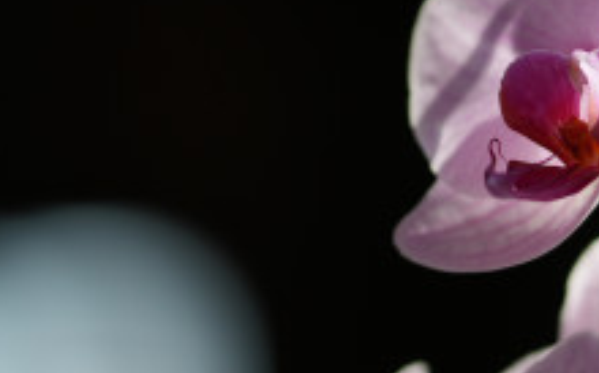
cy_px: 250
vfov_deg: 3.1
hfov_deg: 5.0
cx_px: 300
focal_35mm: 419
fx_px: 6833
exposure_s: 1/2000
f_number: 1.4
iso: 100
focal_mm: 85
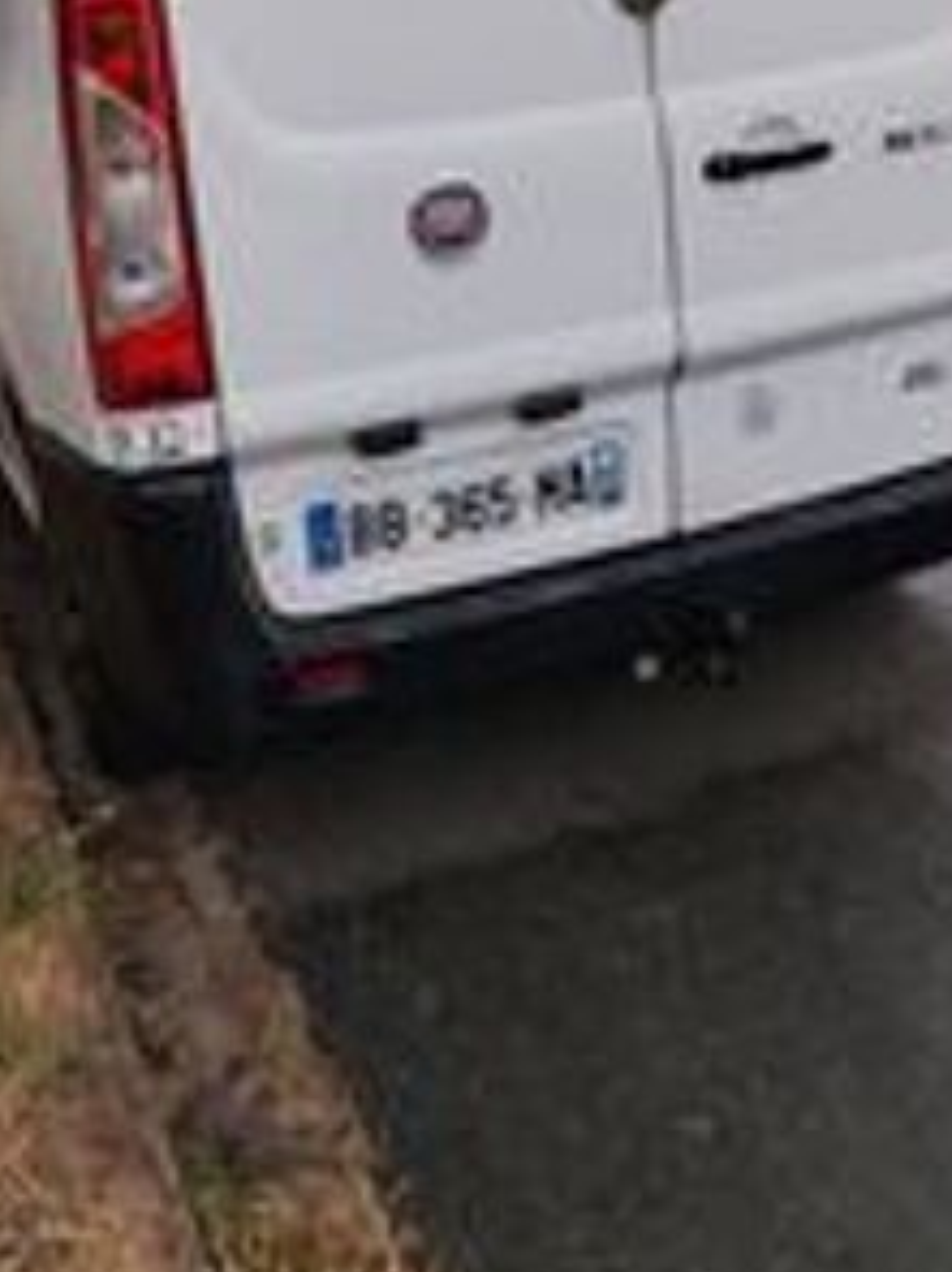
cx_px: 435
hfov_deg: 34.3
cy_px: 429
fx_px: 1541
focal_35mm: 42
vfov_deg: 44.2
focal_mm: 4.22
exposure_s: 1/100
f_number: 1.8
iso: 64
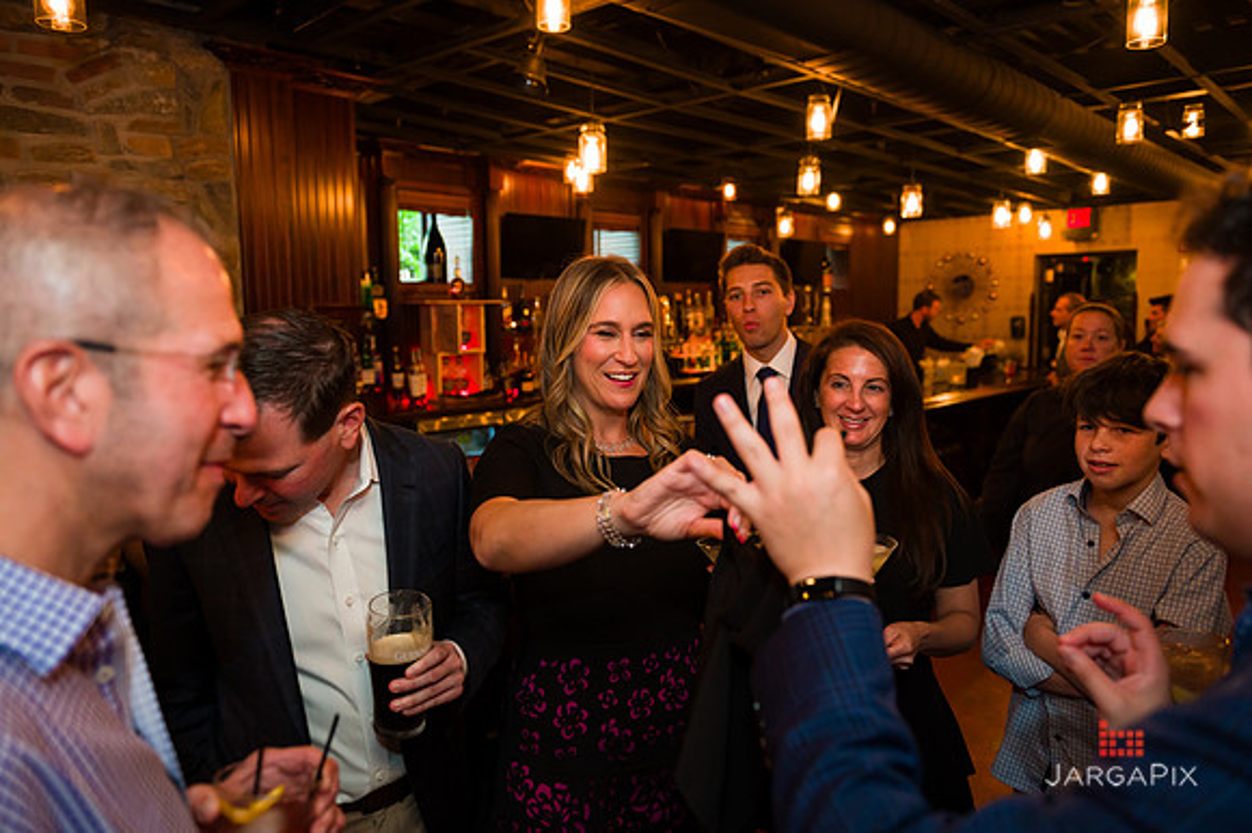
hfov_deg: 71.9
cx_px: 626
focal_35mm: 25
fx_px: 863
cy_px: 417
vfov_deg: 51.5
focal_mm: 24
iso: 1600
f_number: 3.2
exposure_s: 1/200
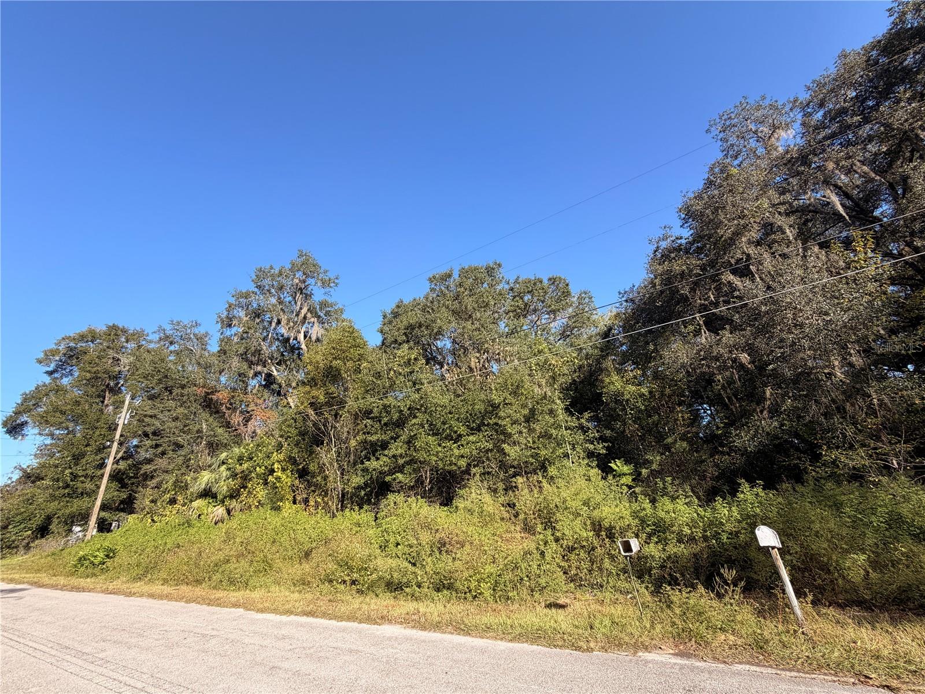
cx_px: 462
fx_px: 374
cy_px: 347
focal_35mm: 14
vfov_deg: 85.7
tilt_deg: +23.3
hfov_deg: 102.1
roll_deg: +4.1
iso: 40
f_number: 2.2
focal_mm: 2.22
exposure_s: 1/694
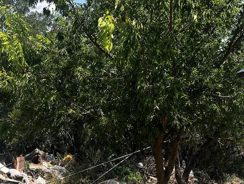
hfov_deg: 32.2
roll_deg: +1.0
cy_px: 127
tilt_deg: -6.2
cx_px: 123
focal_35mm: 60
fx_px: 423
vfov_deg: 24.3
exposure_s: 1/1808
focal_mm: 5.7
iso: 50
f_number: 1.5
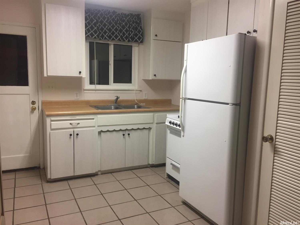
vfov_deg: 48.2
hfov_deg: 61.7
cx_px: 150
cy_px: 112
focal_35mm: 29
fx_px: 251
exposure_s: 1/30
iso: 64
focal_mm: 4.15
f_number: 2.2
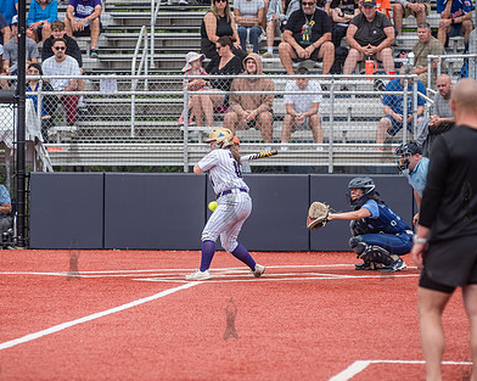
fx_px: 3922
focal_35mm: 278
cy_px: 200
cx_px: 230
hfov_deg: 7.0
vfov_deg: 5.6
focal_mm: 200
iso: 200
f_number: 4
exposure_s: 1/1000
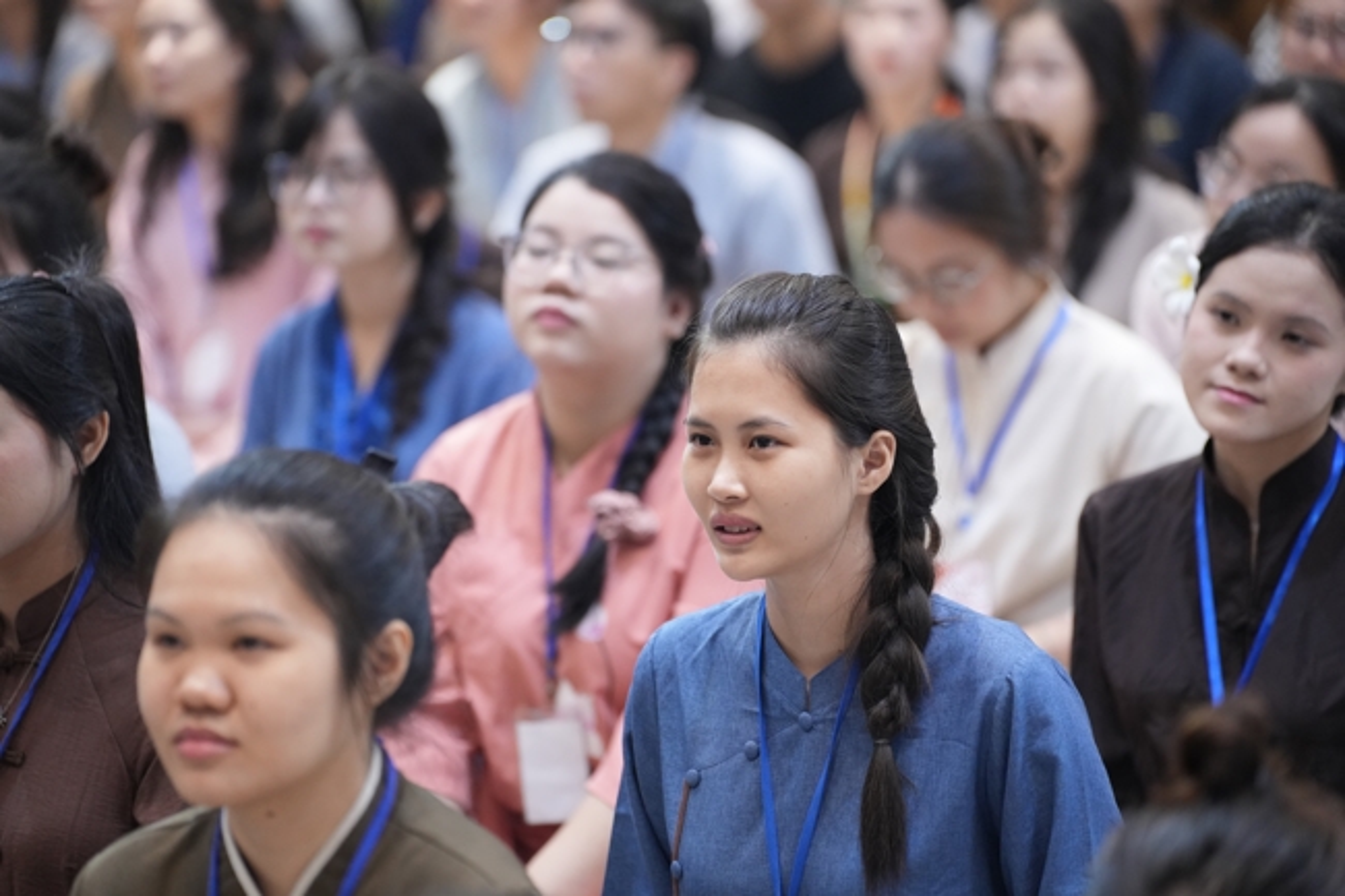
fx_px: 5602
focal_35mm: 150
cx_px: 672
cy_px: 448
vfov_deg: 9.1
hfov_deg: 13.7
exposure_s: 1/200
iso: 4000
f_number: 2.8
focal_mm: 150
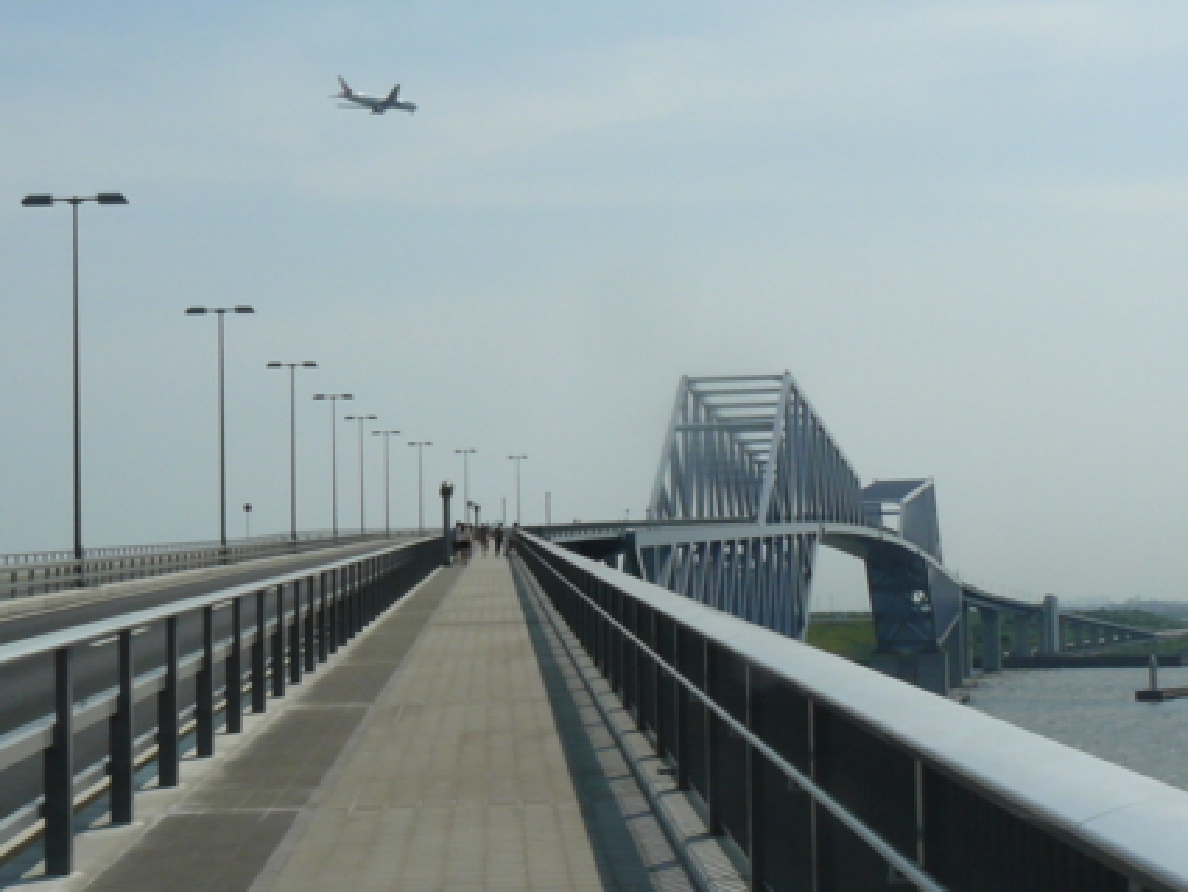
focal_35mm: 70
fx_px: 2403
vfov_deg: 21.0
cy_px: 481
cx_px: 576
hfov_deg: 27.8
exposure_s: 1/640
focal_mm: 6.8
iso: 100
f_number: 8
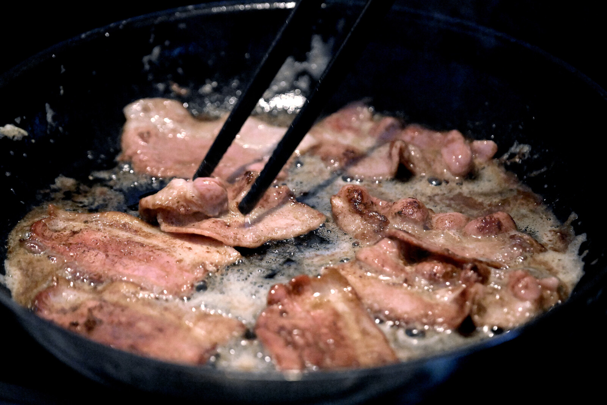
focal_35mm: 120
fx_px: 2023
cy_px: 202
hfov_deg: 17.1
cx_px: 304
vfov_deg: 11.4
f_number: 4
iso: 20000
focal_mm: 120
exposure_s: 1/250
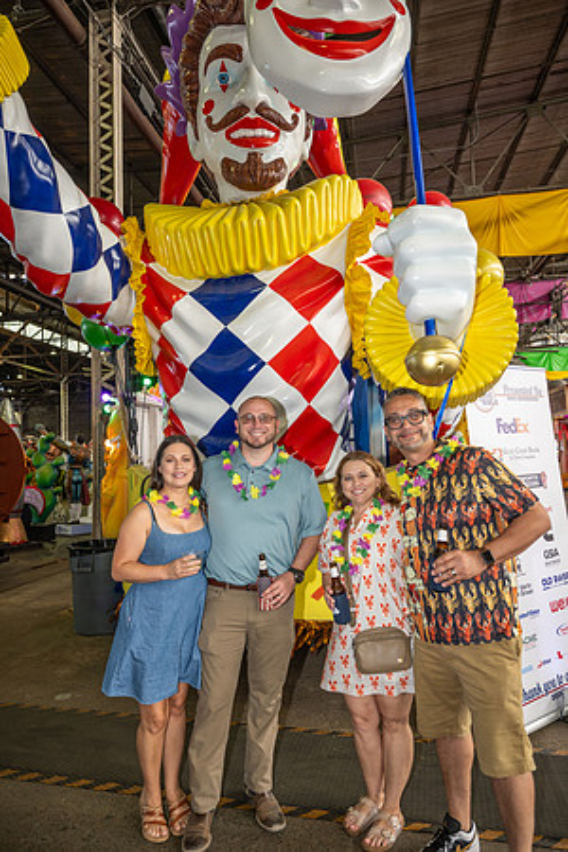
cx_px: 284
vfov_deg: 73.7
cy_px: 426
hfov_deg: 53.1
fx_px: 568
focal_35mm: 24
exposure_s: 1/125
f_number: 2.8
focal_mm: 24
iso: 320
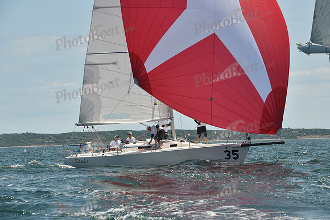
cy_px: 110
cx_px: 165
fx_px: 1146
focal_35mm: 125
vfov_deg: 11.0
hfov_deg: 16.4
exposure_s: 1/640
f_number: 9
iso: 320
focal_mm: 125
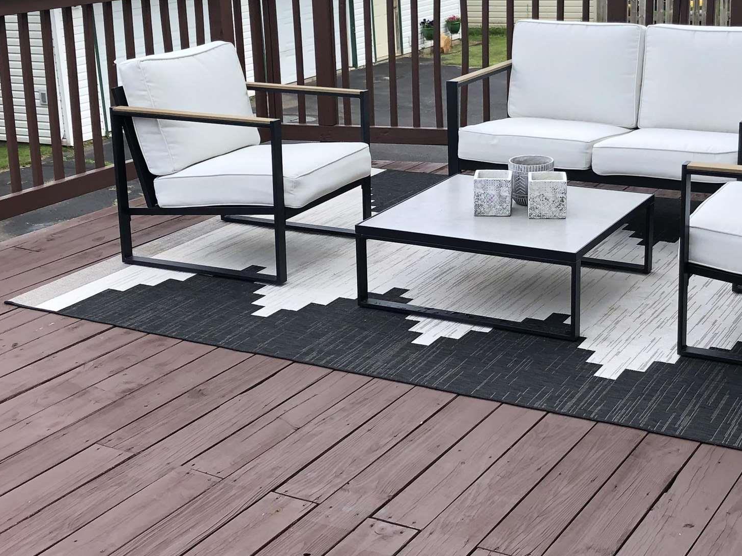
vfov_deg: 24.8
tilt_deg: -15.1
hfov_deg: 32.6
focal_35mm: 59
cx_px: 428
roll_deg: +3.7
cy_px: 242
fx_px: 1264
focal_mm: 4
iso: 20
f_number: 1.8
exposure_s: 1/873
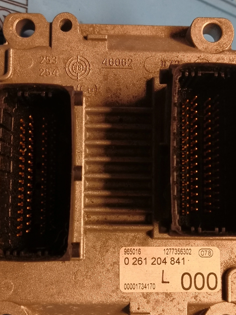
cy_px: 161
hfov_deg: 36.0
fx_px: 363
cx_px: 121
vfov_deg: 46.8
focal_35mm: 40
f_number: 1.6
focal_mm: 3.95
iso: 200
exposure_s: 1/60
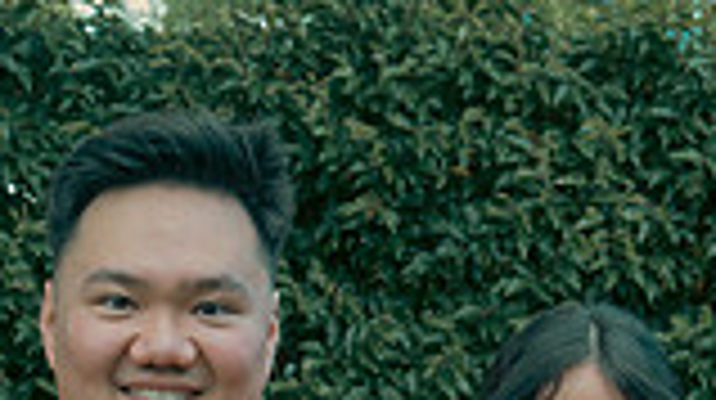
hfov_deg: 16.0
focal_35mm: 134
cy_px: 798
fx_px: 2541
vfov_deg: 8.5
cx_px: 230
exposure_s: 1/160
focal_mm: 35
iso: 400
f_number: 5.6
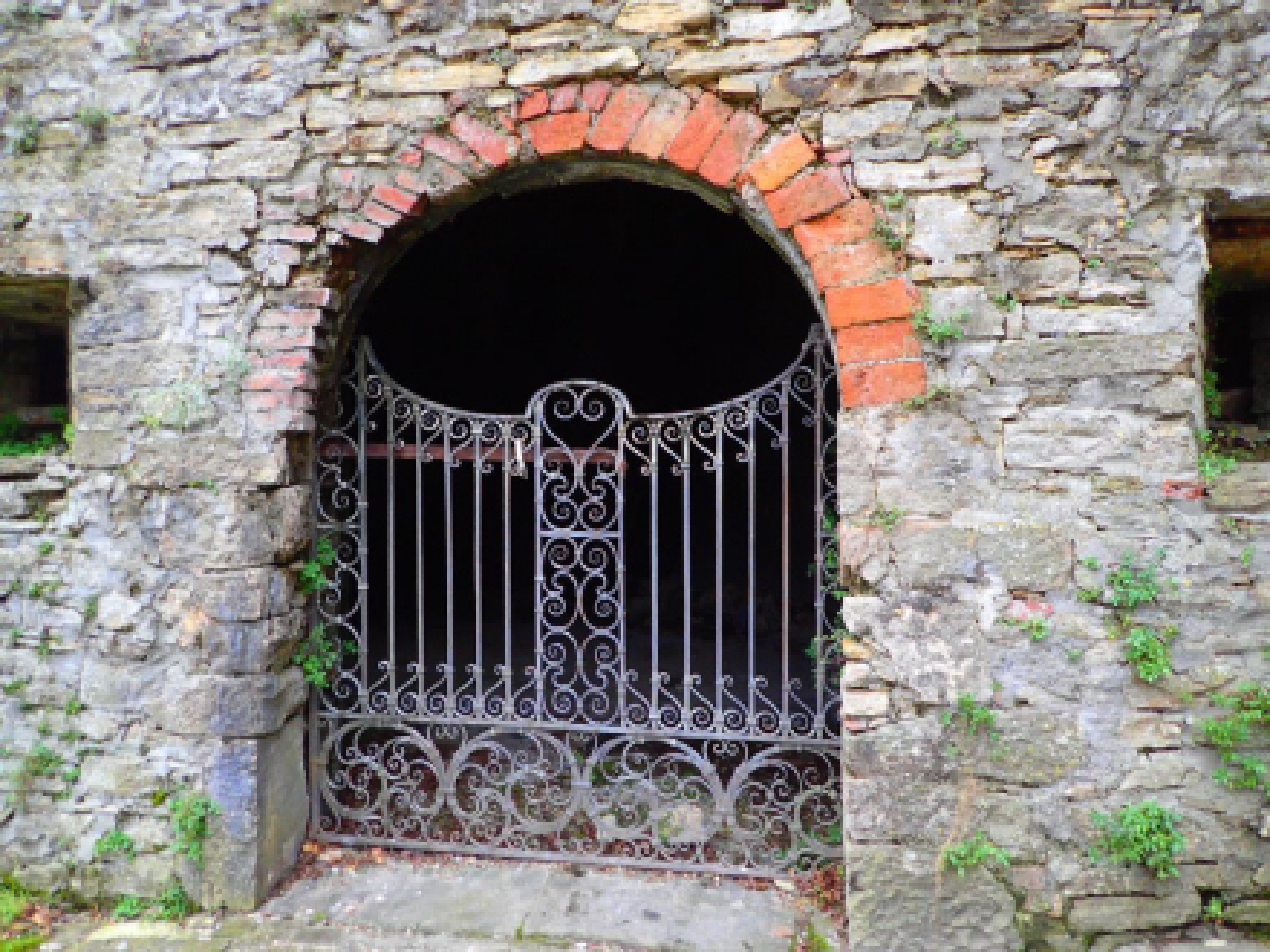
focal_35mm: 25
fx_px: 917
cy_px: 476
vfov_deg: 54.9
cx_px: 635
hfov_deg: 69.4
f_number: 2
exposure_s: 1/50
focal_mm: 4.5
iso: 200
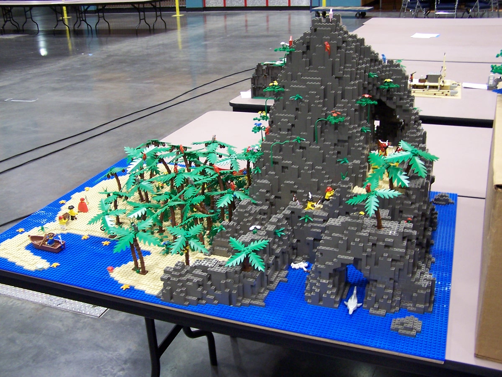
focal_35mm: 38
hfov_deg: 49.0
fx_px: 551
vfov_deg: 37.7
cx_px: 251
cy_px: 188
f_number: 2.8
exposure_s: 1/8
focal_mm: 6.3
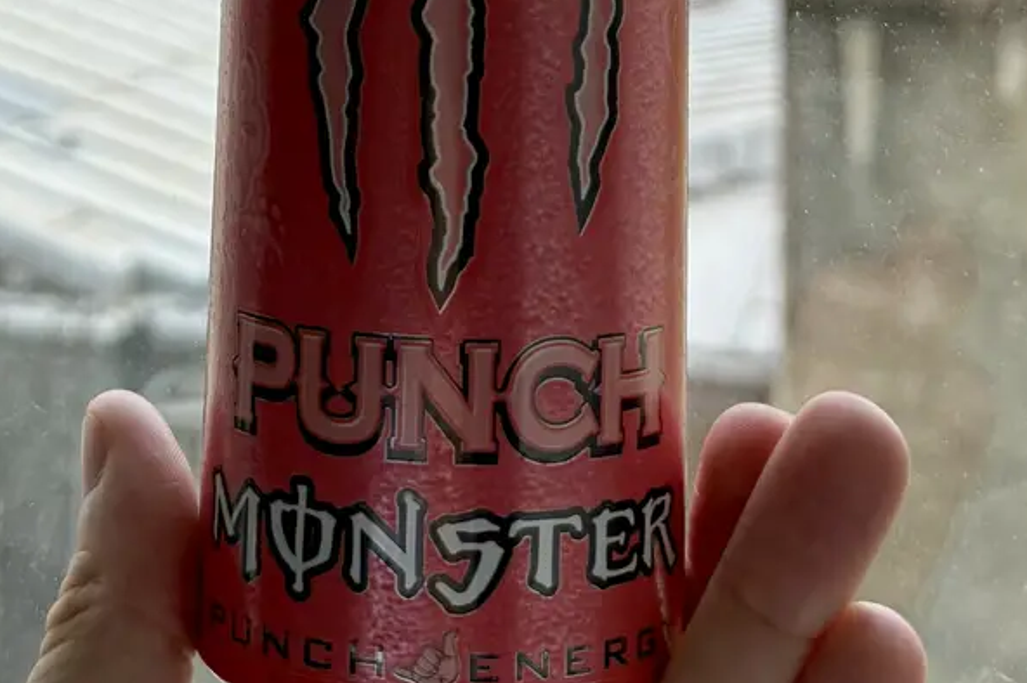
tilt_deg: +3.5
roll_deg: -1.8
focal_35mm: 81
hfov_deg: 25.0
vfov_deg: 15.2
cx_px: 387
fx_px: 2309
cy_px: -437
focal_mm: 6.76
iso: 100
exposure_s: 1/473
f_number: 1.78
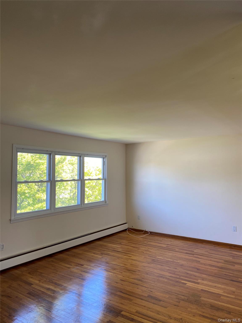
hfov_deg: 53.1
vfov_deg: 67.3
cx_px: 121
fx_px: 242
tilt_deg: +4.3
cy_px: 162
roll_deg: +0.4
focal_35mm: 26
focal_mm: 4.25
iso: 80
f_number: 1.8
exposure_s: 1/121
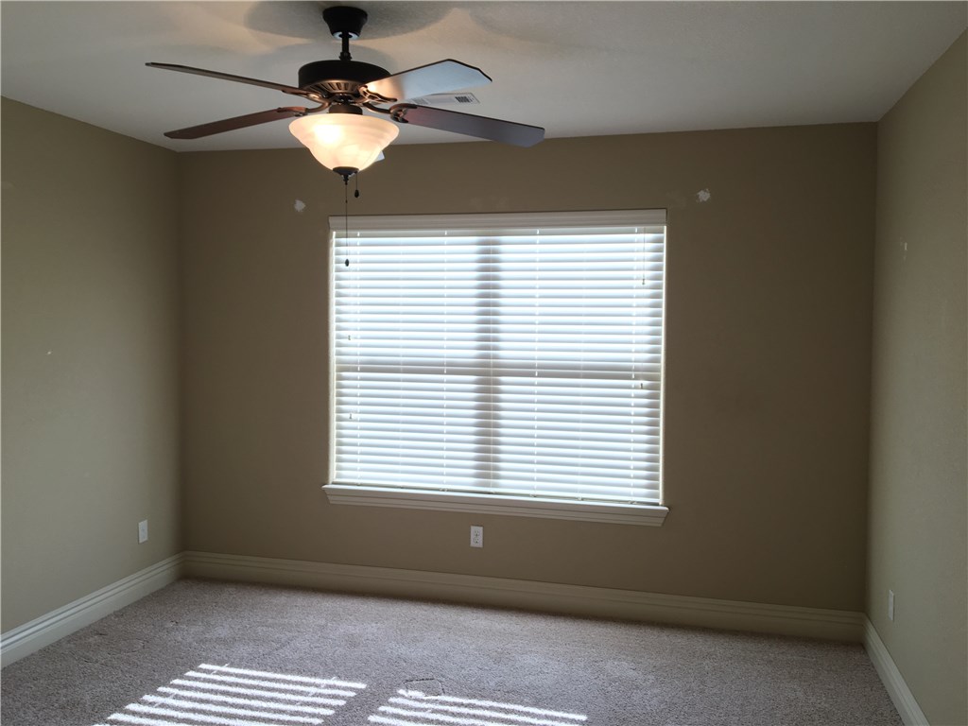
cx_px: 484
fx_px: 811
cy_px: 363
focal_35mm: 29
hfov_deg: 61.7
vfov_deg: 48.2
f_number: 2.2
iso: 32
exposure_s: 1/40
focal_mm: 4.15
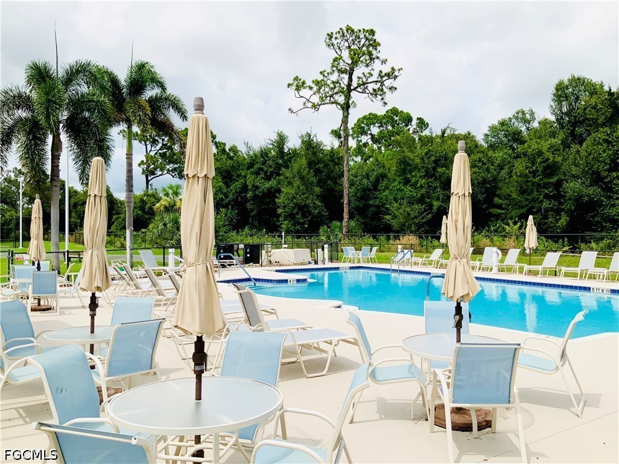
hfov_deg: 61.7
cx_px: 310
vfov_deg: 48.2
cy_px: 232
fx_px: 519
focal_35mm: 29
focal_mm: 3
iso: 16
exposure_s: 1/3125
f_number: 1.8
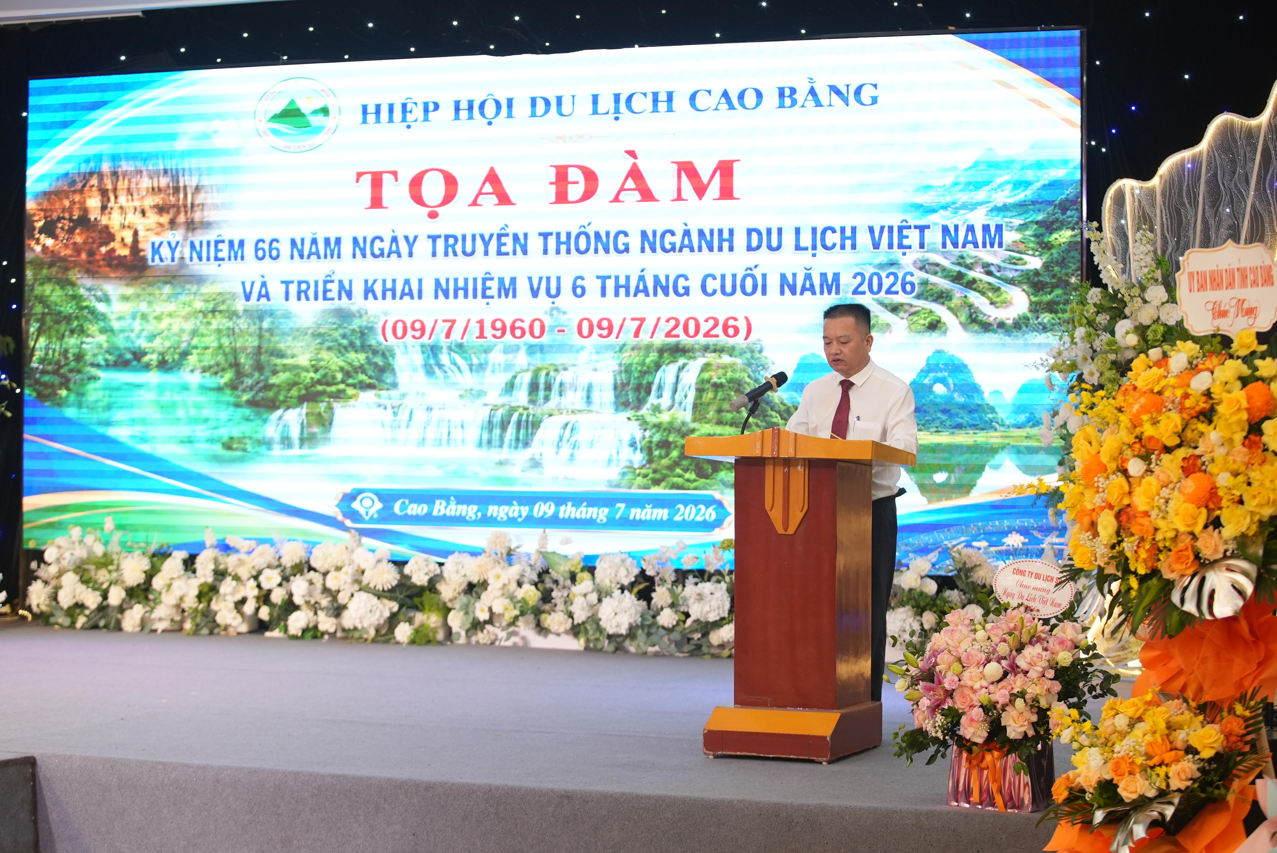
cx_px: 638
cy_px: 426
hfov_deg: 26.0
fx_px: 2768
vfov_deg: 17.5
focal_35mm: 78
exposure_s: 1/320
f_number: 3.5
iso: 1600
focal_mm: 78
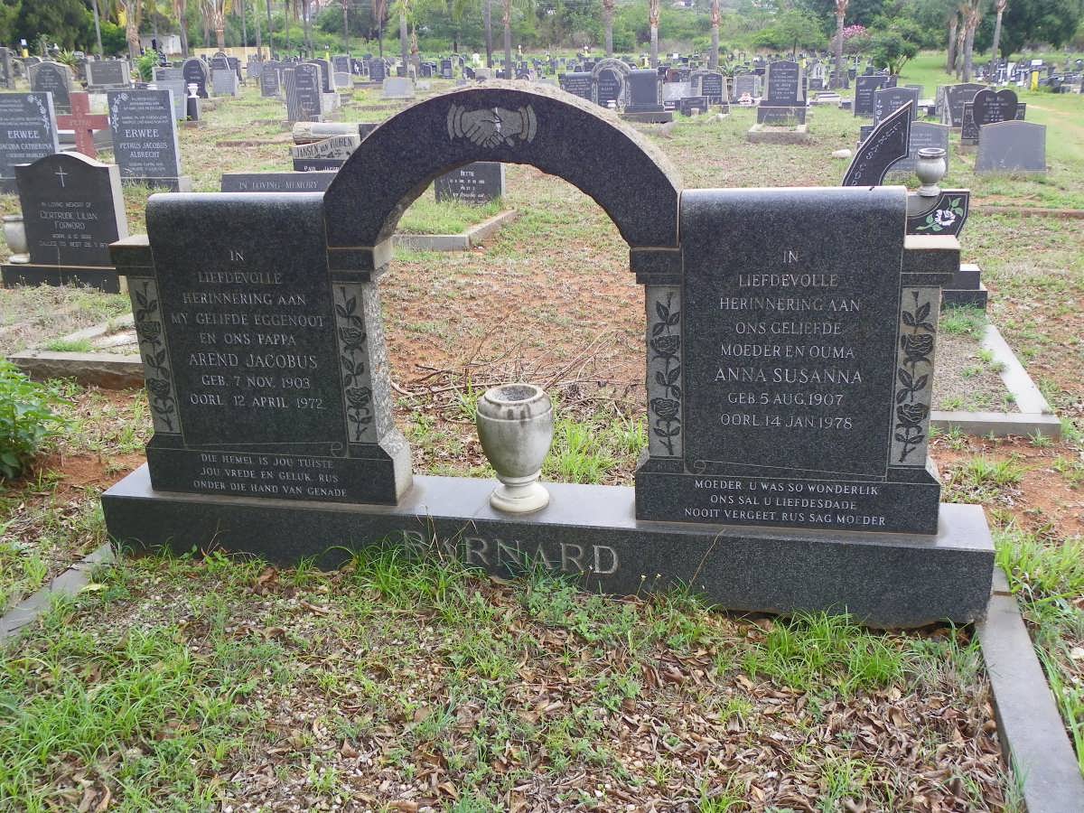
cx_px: 542
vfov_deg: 39.7
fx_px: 1127
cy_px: 406
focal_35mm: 36
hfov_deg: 51.4
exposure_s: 1/160
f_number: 3.2
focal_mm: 6.4
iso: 64
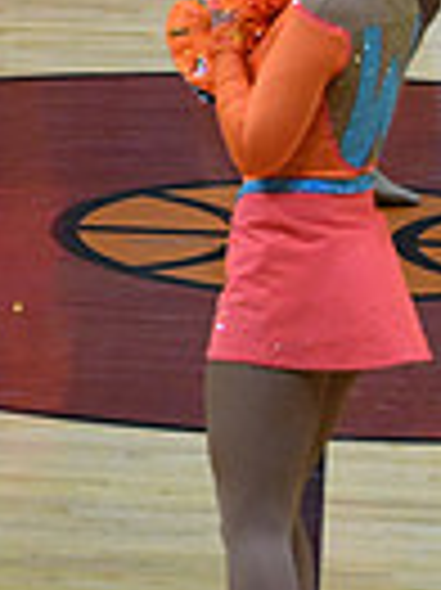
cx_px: -860
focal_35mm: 446
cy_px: -232
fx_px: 7588
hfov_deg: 3.3
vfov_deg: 4.4
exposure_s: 1/500
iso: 4000
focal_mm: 70
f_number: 4
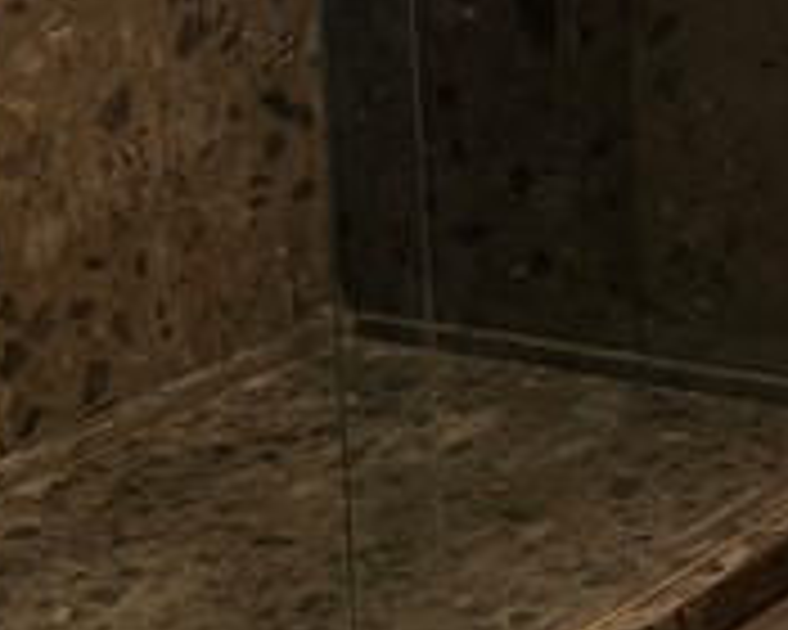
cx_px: 1626
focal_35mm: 137
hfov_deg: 12.3
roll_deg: +0.9
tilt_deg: -5.0
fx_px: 3195
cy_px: -616
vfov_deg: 10.4
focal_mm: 6.76
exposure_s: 1/60
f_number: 1.78
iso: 160
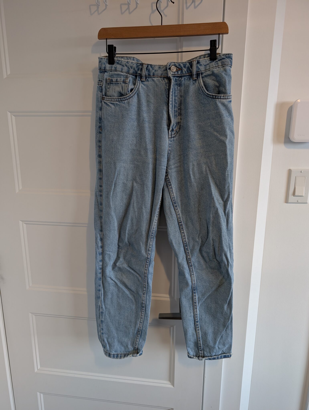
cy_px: 205
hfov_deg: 56.9
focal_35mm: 24
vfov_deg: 71.5
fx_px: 285
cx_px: 154
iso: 74
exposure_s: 1/30
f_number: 1.68
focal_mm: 6.9
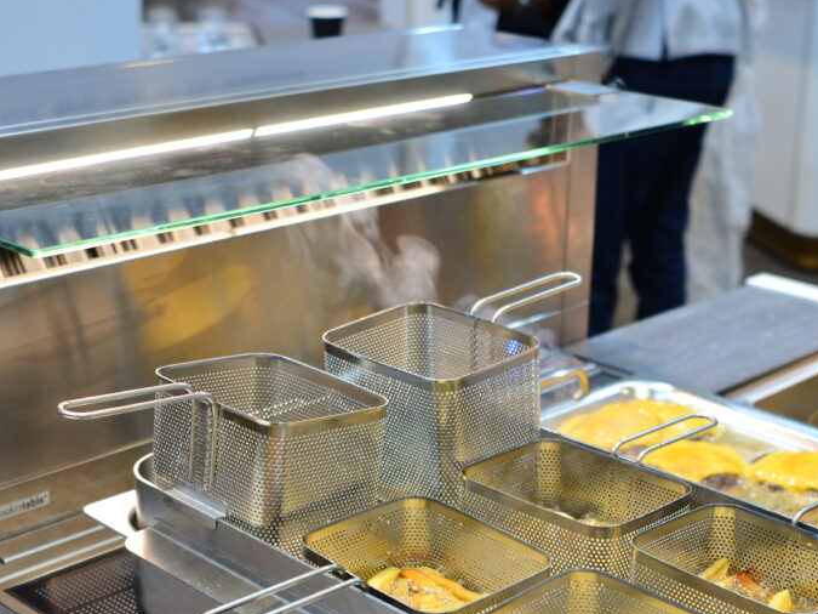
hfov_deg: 28.6
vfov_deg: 21.6
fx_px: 1600
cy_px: 408
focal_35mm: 68
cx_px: 464
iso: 500
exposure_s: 1/250
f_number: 2.8
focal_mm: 31
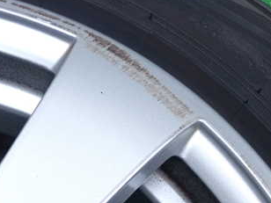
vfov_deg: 18.3
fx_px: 626
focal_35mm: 80
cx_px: 112
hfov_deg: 24.4
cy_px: 164
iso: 400
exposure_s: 1/125
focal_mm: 7.31
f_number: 2.8
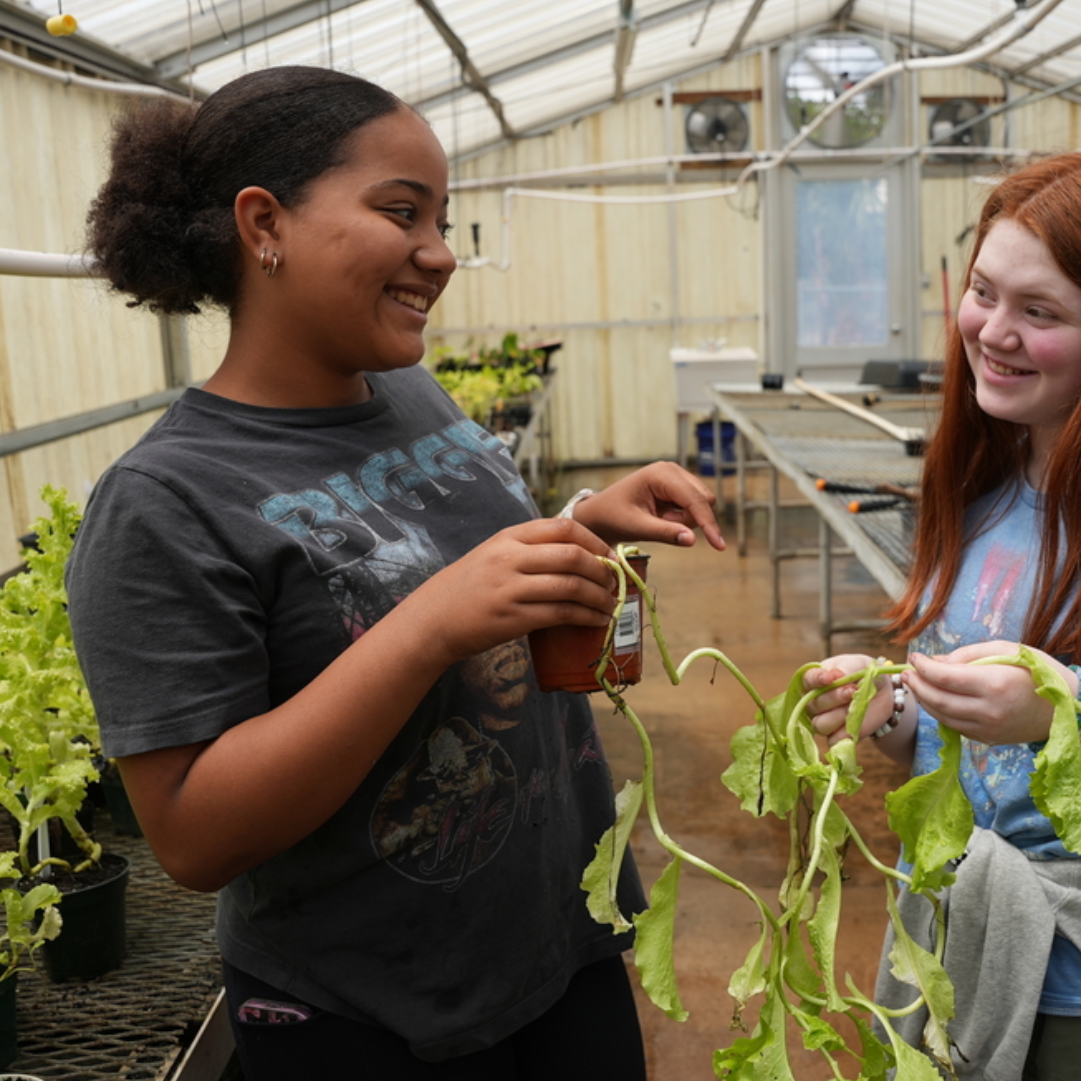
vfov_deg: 45.4
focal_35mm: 37
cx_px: 664
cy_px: 516
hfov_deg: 45.1
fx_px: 1291
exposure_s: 1/250
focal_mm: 27.4
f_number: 5
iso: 80
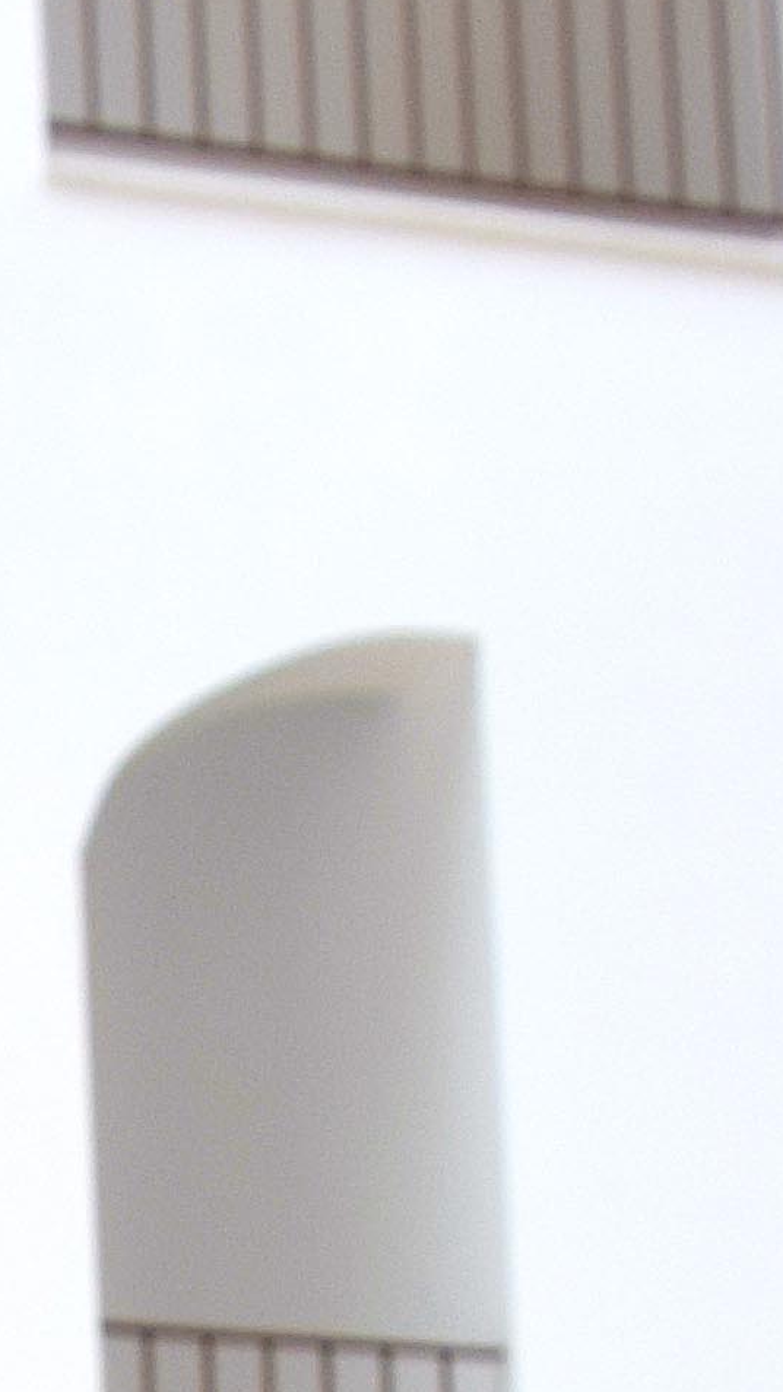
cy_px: 2413
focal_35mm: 178
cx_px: -533
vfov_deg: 11.3
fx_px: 6571
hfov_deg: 6.7
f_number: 9
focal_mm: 18
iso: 200
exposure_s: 1/320
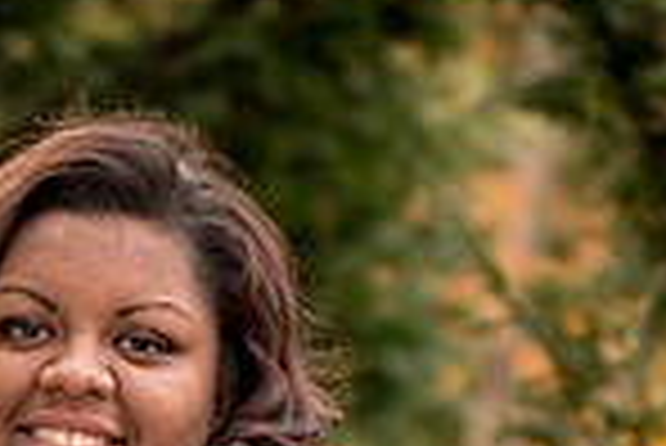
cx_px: 217
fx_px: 5629
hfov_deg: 6.8
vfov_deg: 4.5
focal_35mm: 304
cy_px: 745
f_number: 2.8
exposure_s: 1/50
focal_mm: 70
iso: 200
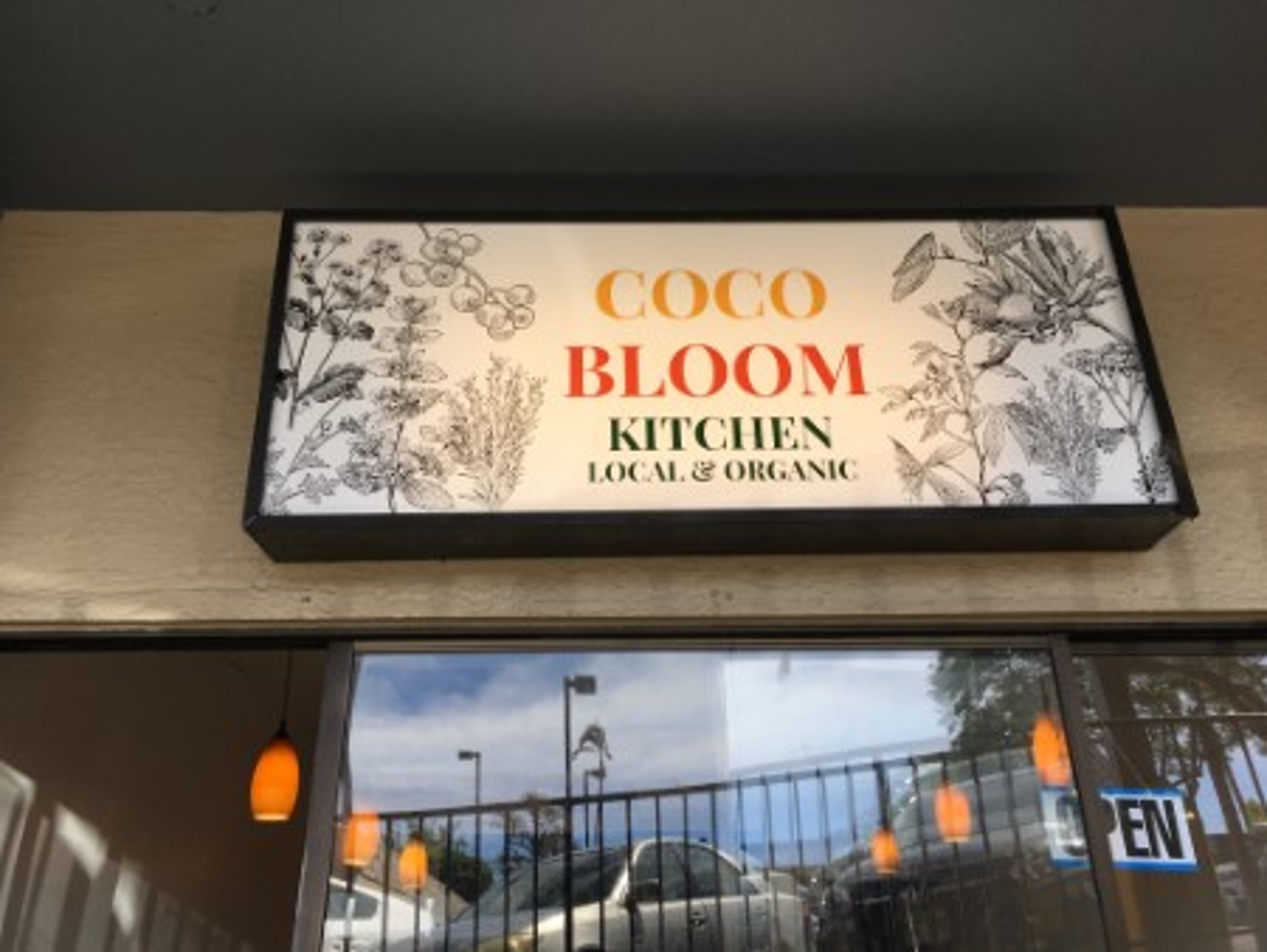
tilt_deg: +22.1
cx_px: 634
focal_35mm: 29
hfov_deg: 61.6
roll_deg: -0.2
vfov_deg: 48.3
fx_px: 1062
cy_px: 476
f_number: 2.2
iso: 25
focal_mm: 4.15
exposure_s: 1/396
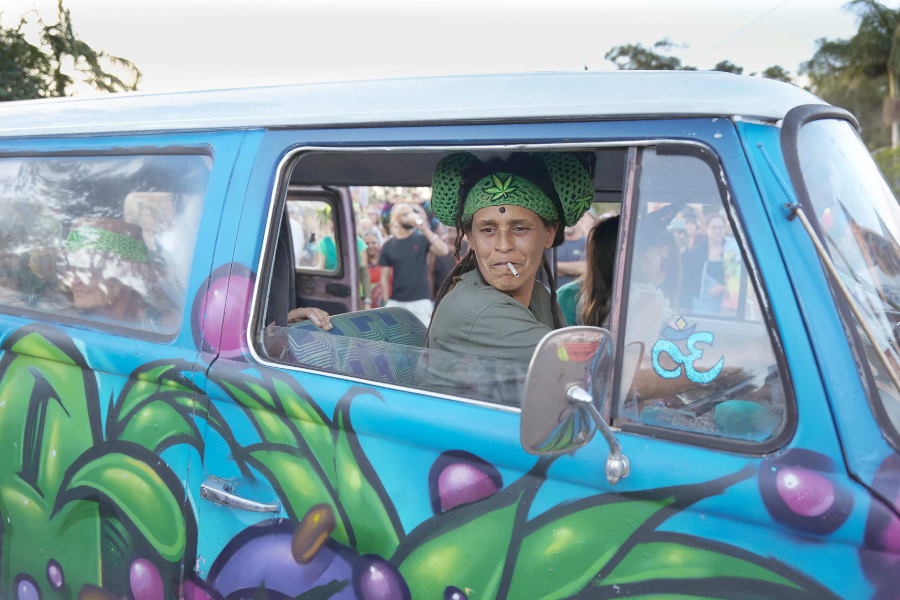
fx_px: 685
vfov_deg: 47.3
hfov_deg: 66.6
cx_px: 450
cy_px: 300
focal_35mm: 27
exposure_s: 1/800
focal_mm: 27.4
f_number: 3.5
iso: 1000
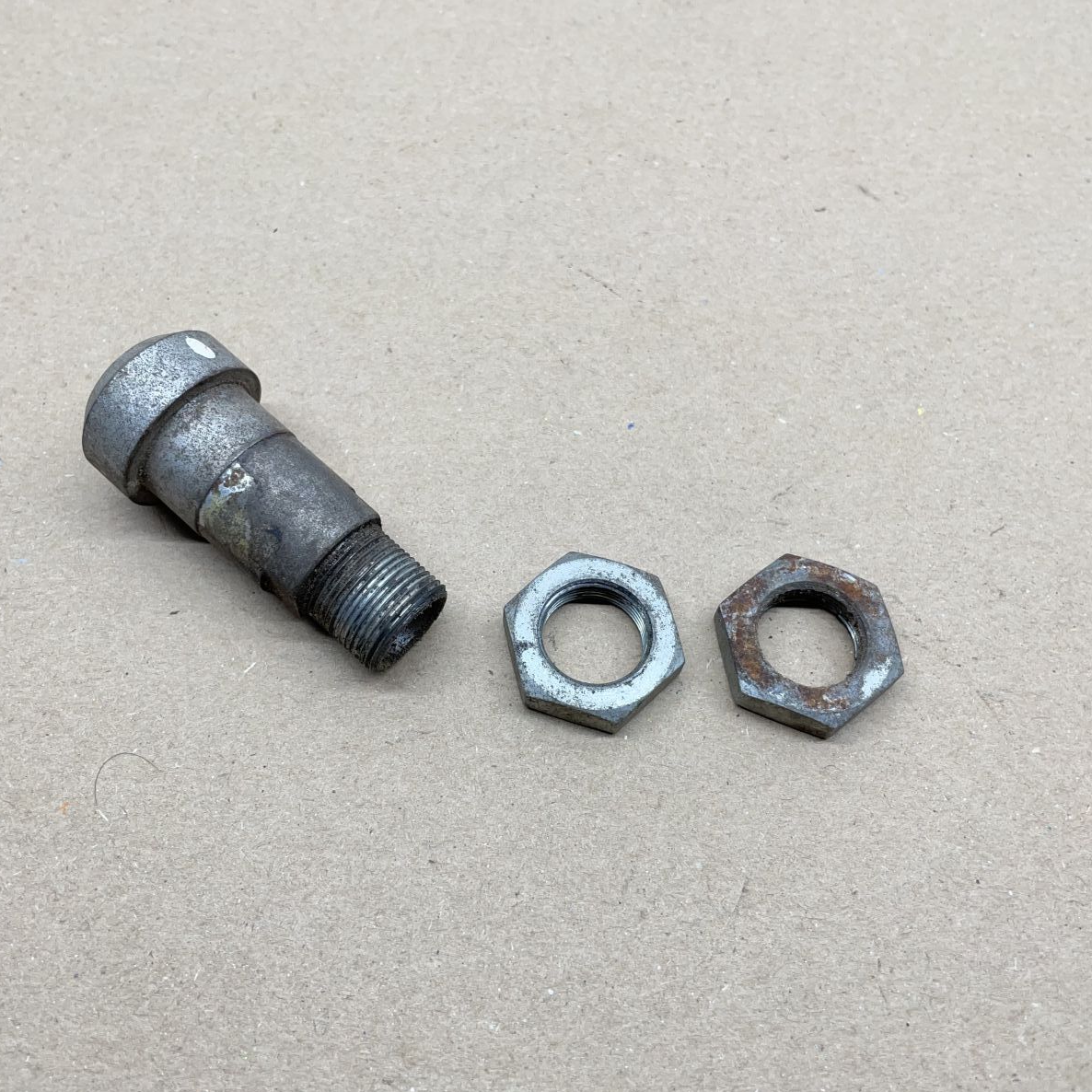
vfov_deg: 52.5
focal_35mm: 31
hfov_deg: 52.5
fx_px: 1106
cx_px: 505
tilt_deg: -62.8
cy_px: 552
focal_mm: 4.2
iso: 50
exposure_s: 1/100
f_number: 1.6
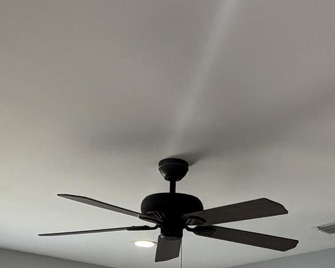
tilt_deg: -1.9
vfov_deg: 22.7
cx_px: 214
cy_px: 390
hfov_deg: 33.4
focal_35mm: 56
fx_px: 555
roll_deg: -0.6
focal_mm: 2.22
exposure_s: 1/60
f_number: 2.2
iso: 160
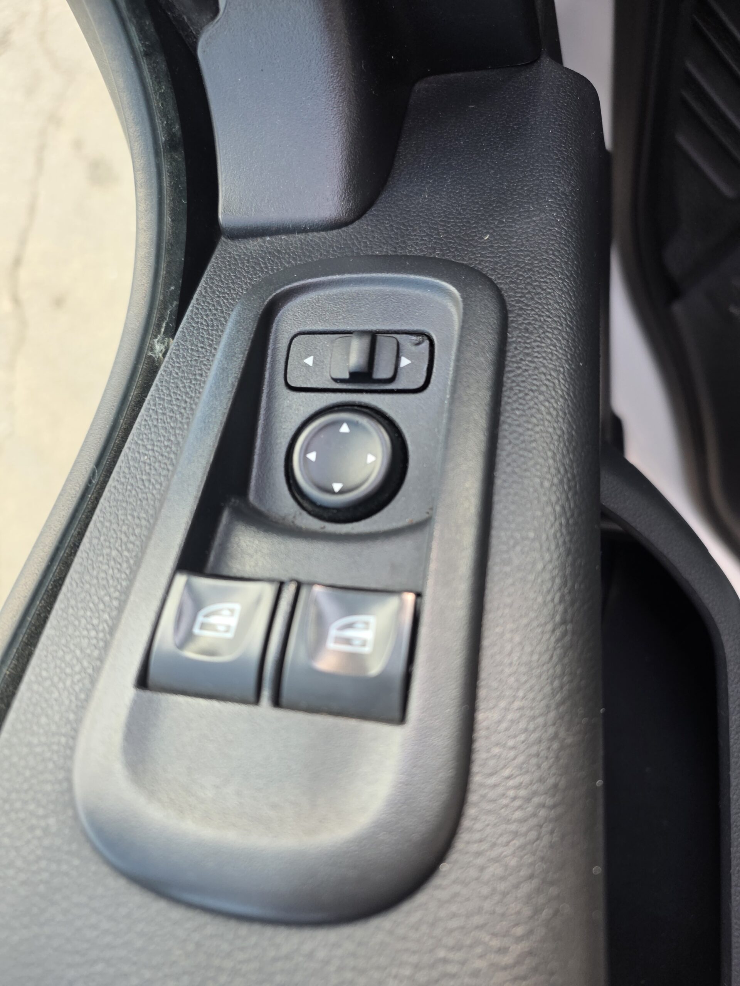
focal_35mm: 23
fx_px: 656
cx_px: 370
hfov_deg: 58.9
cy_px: 493
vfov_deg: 73.9
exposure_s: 1/180
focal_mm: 6.25
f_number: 1.7
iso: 50
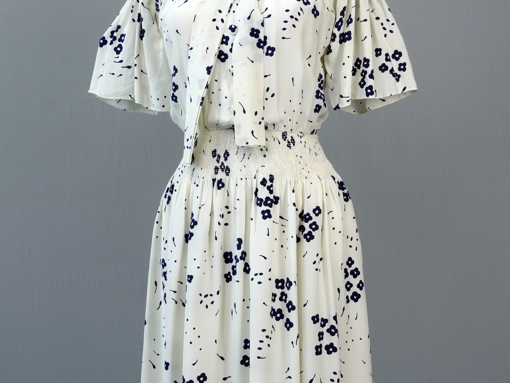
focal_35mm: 91
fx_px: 1341
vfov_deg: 16.2
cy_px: 198
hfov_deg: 21.5
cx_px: 255
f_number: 8
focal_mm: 42
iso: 250
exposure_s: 1/40
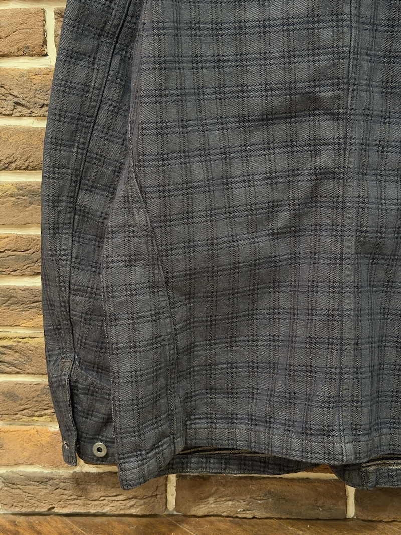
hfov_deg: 30.3
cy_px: 268
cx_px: 200
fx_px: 742
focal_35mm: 48
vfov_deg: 39.7
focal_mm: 6.76
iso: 800
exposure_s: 1/20
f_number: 1.78
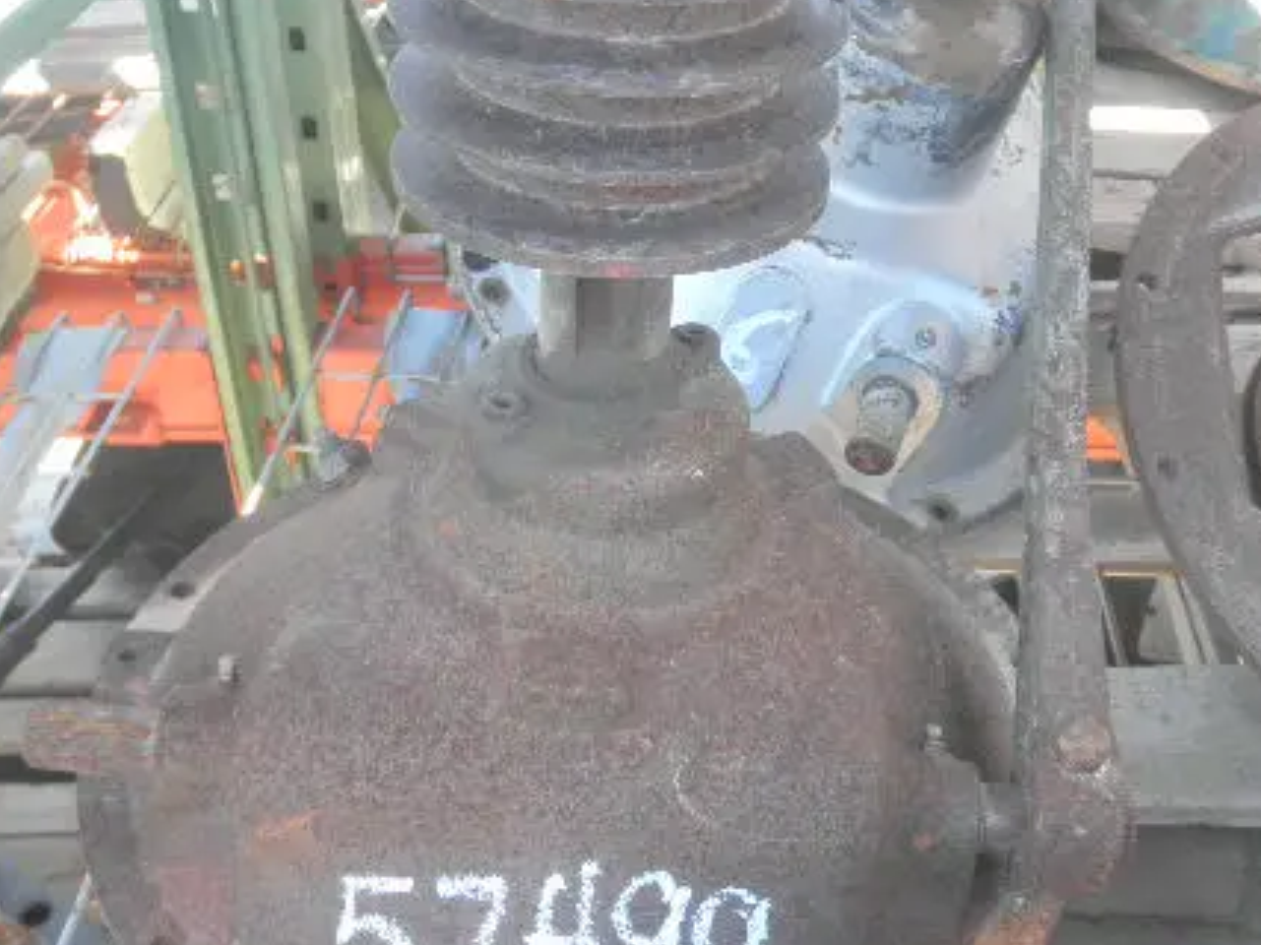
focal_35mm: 42
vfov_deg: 34.3
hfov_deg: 44.8
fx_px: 1530
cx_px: 644
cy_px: 499
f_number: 3
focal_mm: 5
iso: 64
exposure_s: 1/30
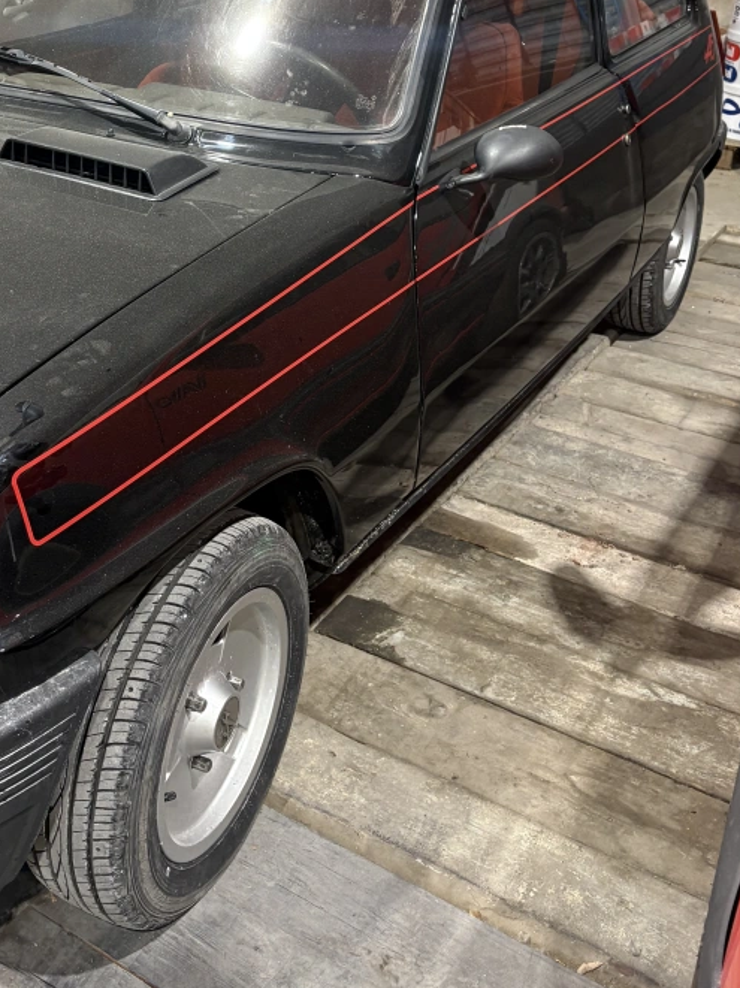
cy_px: 283
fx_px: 1198
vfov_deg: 43.8
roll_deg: -1.4
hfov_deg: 34.1
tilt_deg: -19.2
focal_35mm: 42
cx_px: 260
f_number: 1.6
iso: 160
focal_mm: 5.96
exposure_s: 1/60
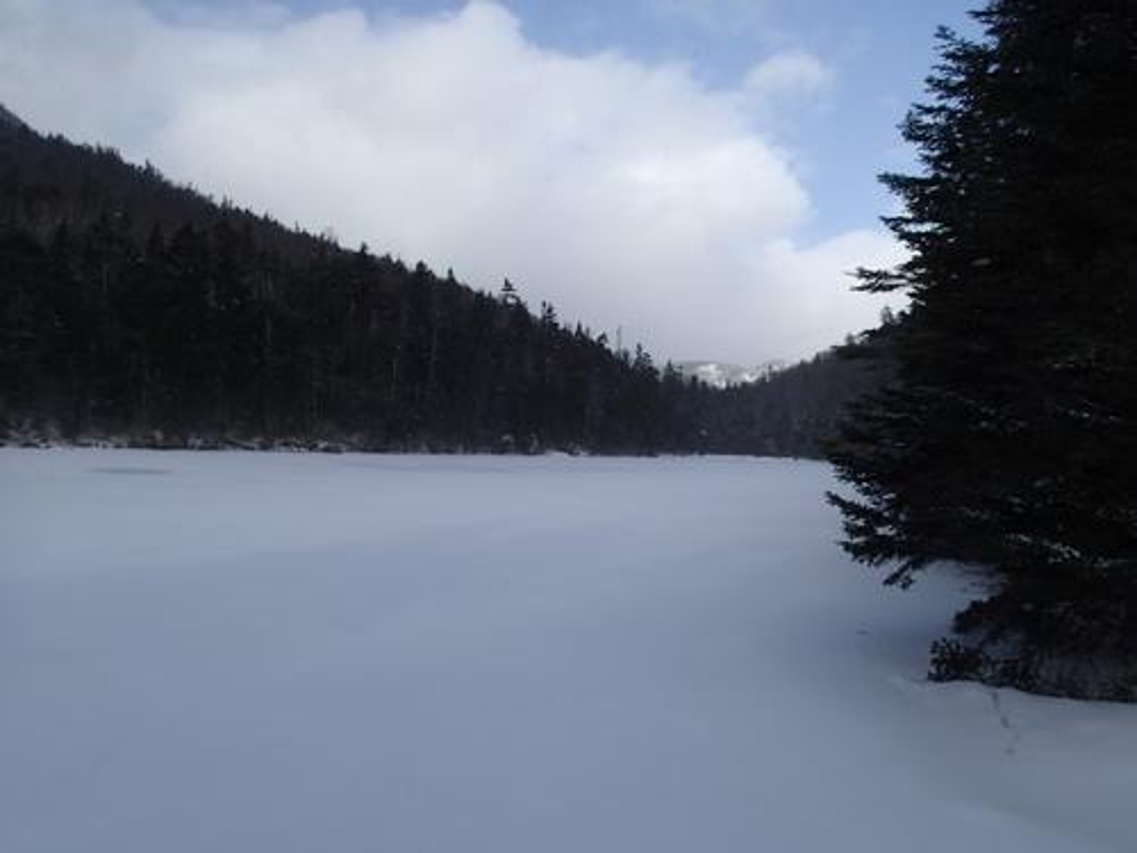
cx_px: 568
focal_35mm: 25
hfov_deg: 69.4
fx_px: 821
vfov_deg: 54.9
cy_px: 426
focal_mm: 4.5
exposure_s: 1/200
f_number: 8
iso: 100
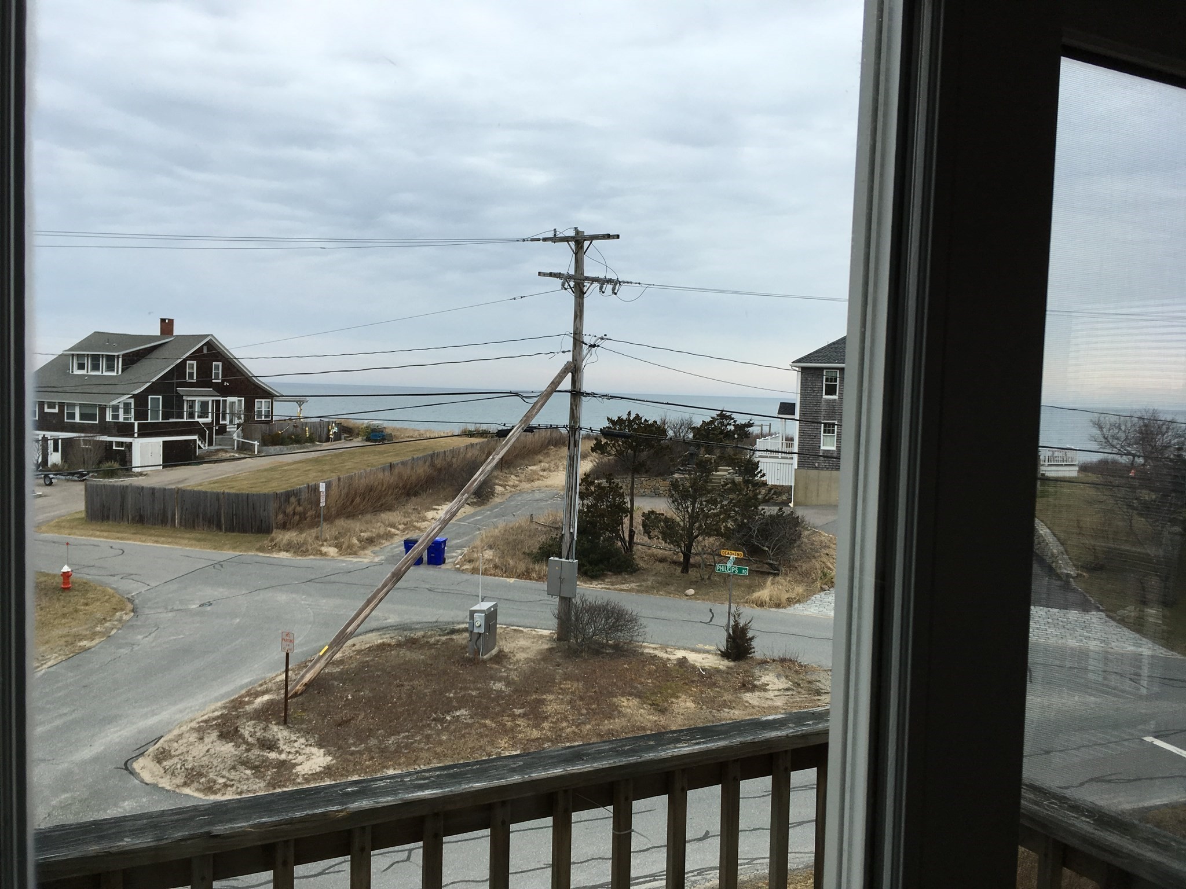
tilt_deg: -2.8
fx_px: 994
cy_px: 444
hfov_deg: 61.7
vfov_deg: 48.2
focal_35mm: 29
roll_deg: -1.3
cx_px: 593
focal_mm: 4.15
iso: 25
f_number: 2.2
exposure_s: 1/793
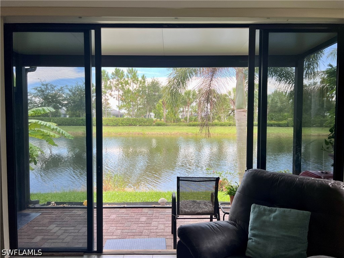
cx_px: 172
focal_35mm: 26
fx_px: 258
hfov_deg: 67.3
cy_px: 129
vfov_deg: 53.1
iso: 32
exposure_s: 1/123
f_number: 1.5
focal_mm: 5.7
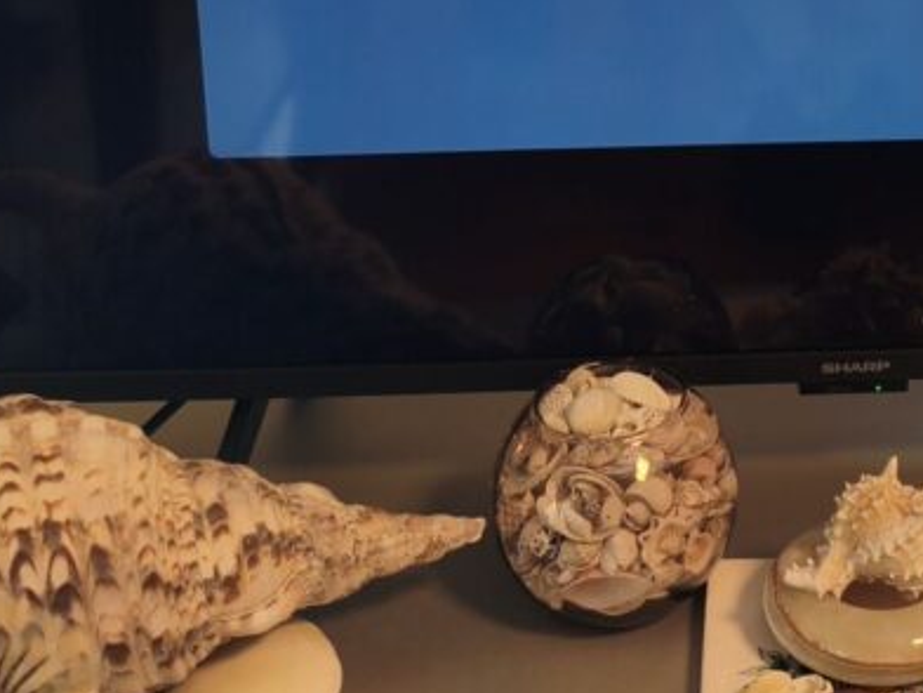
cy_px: -198
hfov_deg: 27.5
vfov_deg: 19.9
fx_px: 1813
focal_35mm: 68
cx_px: 834
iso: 160
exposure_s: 1/48
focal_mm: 4.94
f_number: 1.5
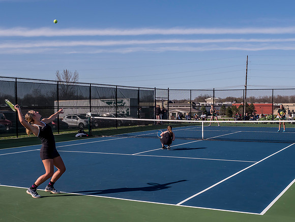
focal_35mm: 49
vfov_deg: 29.9
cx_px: 166
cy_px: 133
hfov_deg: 39.2
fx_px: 414
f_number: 4.5
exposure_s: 1/1600
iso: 250
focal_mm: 18
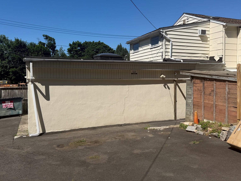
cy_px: 89
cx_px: 126
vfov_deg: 44.2
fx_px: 223
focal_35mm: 32
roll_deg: +0.7
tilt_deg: -3.1
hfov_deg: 56.8
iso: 80
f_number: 1.78
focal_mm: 6.76
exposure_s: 1/6711
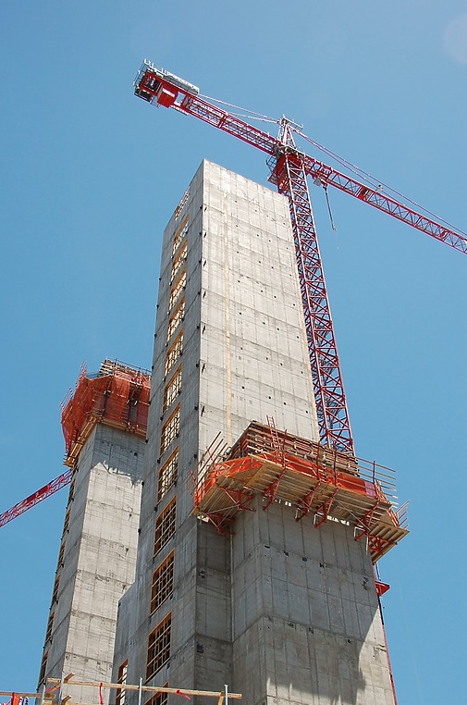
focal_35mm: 39
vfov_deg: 49.5
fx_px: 762
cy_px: 394
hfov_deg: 34.0
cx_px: 201
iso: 200
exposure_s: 1/250
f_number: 10
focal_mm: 22
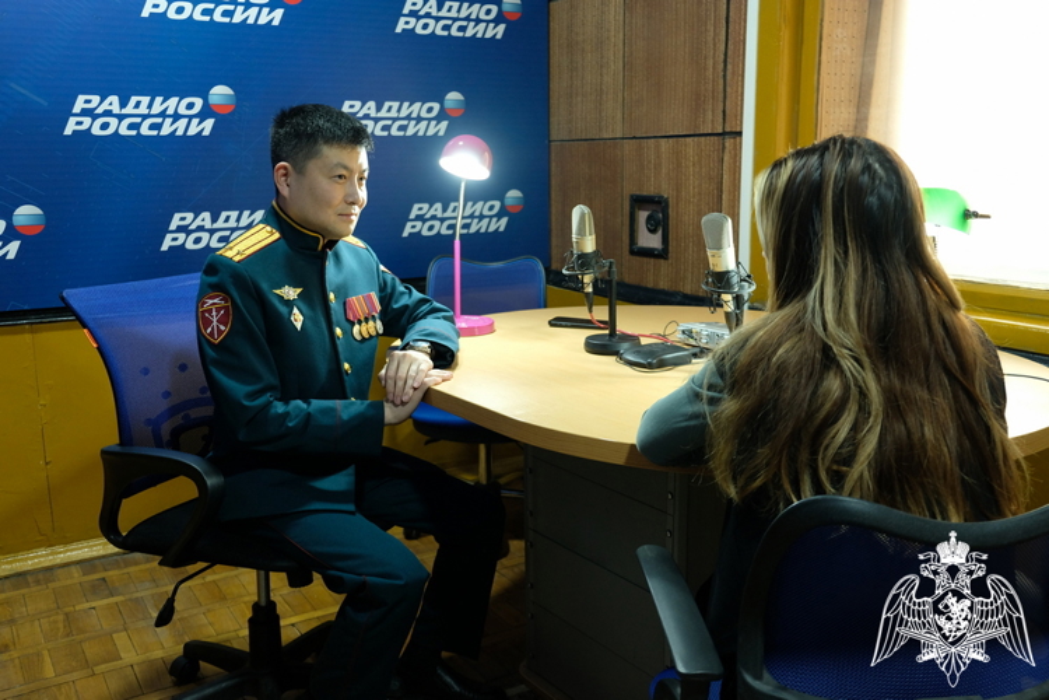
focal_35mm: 32
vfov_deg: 41.1
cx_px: 524
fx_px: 932
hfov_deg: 58.7
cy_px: 350
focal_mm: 21.4
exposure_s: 1/38
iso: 1000
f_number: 3.2
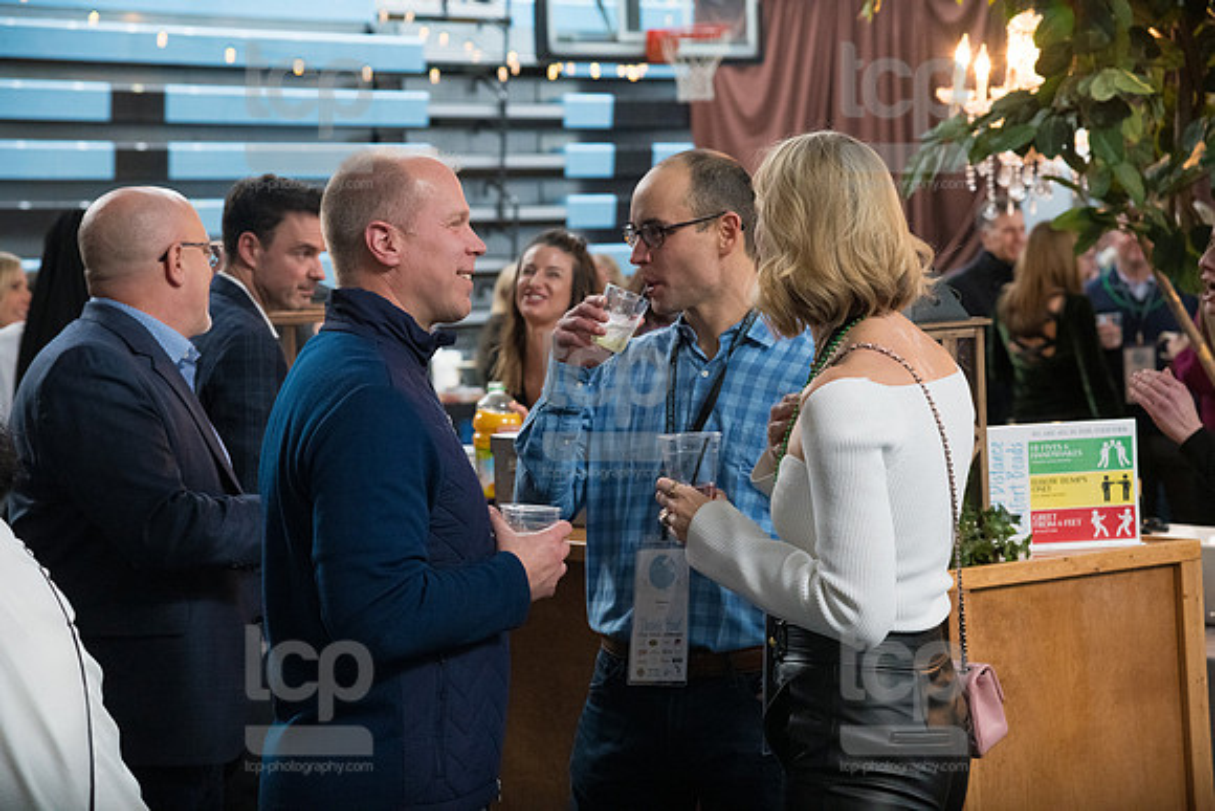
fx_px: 2903
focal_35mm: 86
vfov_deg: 15.9
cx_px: 608
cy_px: 406
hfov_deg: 23.6
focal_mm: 86
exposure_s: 1/250
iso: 4000
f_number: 5.6
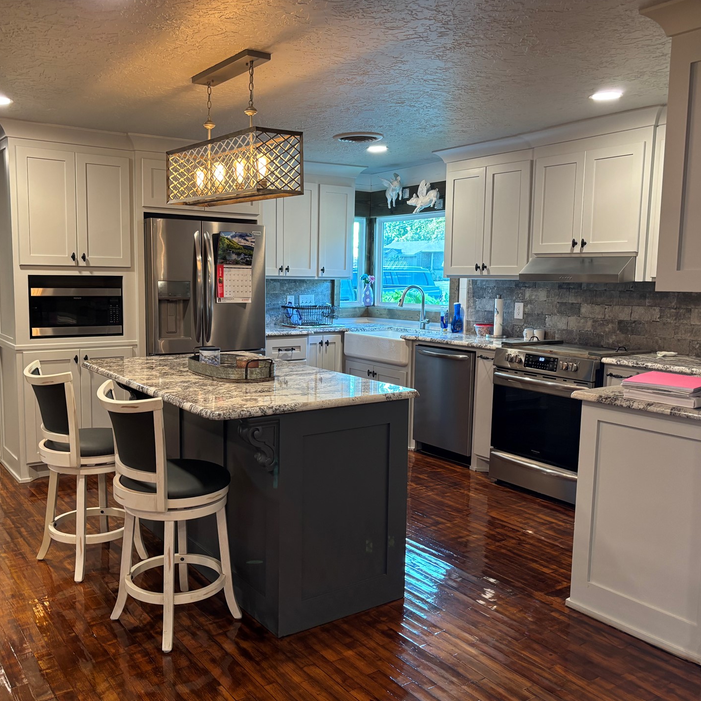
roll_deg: -1.2
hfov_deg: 52.5
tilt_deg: -7.0
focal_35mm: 31
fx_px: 710
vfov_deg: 52.5
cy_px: 353
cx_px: 317
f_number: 1.6
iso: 160
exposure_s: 1/60
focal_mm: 5.96
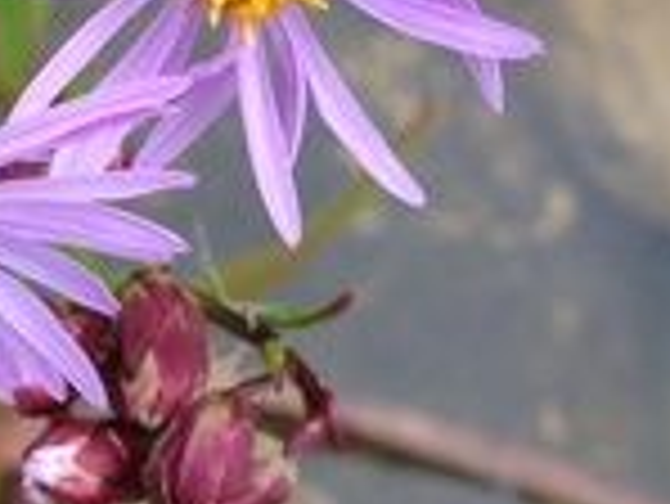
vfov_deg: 9.2
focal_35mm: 161
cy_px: 189
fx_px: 3119
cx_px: -119
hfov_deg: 12.0
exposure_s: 1/361
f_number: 2.4
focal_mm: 4.12
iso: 50
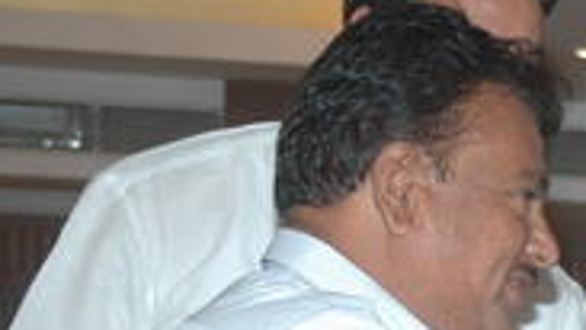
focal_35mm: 175
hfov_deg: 11.8
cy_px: 437
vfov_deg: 6.9
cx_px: 881
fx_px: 2720
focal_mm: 34
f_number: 4.2
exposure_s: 1/60
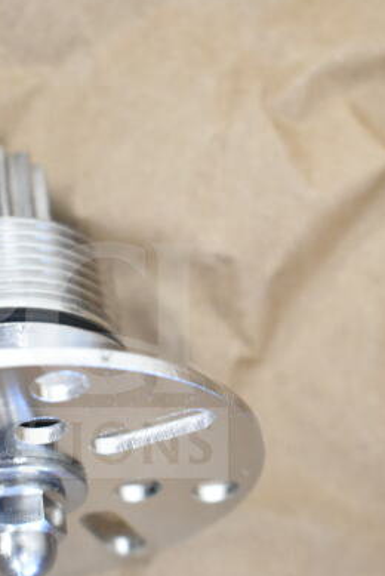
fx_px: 1524
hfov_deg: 14.3
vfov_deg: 21.4
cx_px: 61
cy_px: 360
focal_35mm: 95
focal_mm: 27
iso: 2000
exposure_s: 1/40
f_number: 4
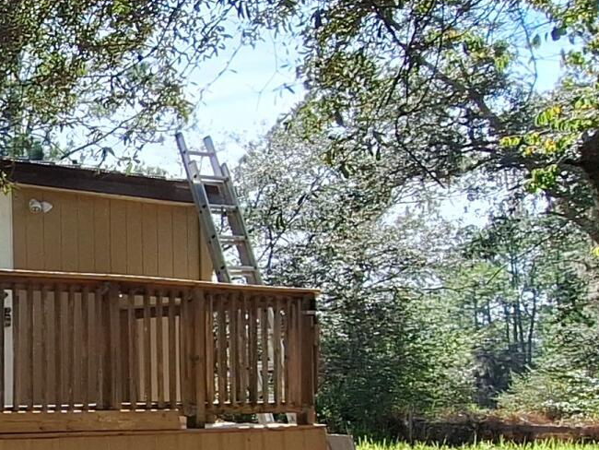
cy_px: 352
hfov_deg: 25.2
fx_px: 1039
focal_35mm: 60
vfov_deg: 24.1
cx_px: -276
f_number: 2.2
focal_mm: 1.74
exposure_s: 1/1721
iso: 40
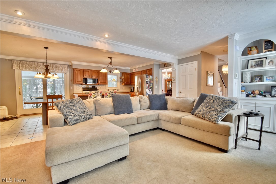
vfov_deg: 77.3
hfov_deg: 100.4
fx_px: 115
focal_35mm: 15
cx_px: 138
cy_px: 92
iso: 400
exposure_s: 1/100
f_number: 7.1
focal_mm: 10
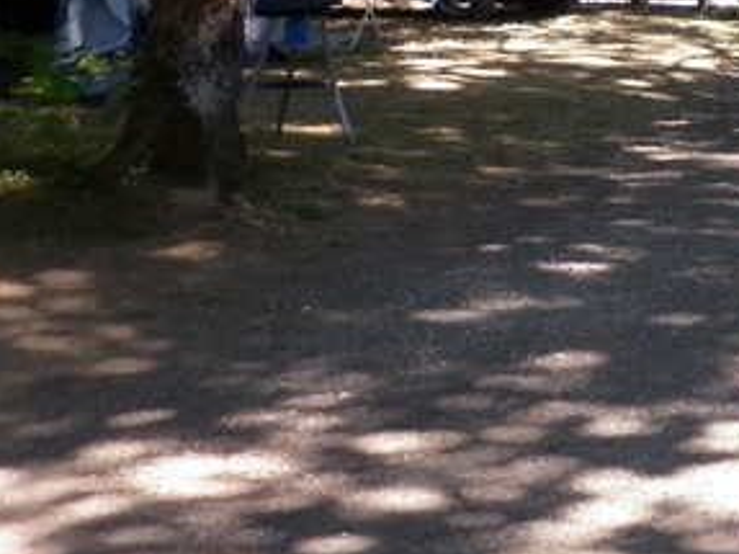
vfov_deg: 14.2
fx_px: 2134
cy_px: -165
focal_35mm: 100
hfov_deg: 17.4
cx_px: 1146
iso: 80
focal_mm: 5
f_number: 2.8
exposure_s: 1/200
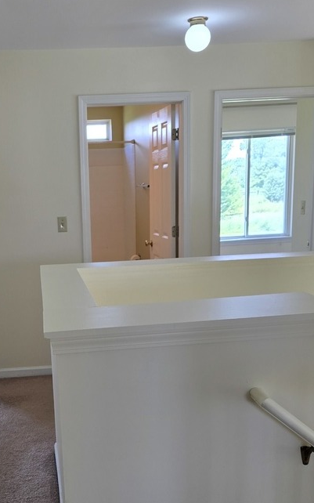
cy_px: 305
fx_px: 562
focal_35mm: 41
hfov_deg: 30.6
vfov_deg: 47.9
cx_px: 68
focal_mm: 6.3
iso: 50
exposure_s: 1/120
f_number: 1.7
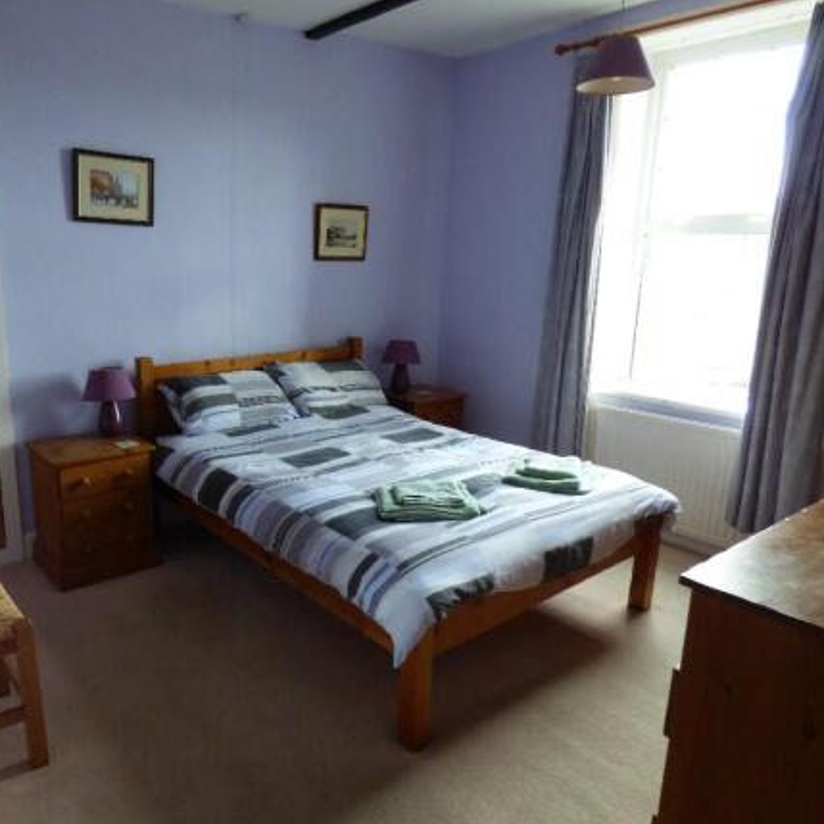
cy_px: 418
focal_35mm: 24
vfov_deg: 65.0
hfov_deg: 63.9
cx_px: 301
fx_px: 646
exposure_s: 1/60
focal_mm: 3.58
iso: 250
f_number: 2.8
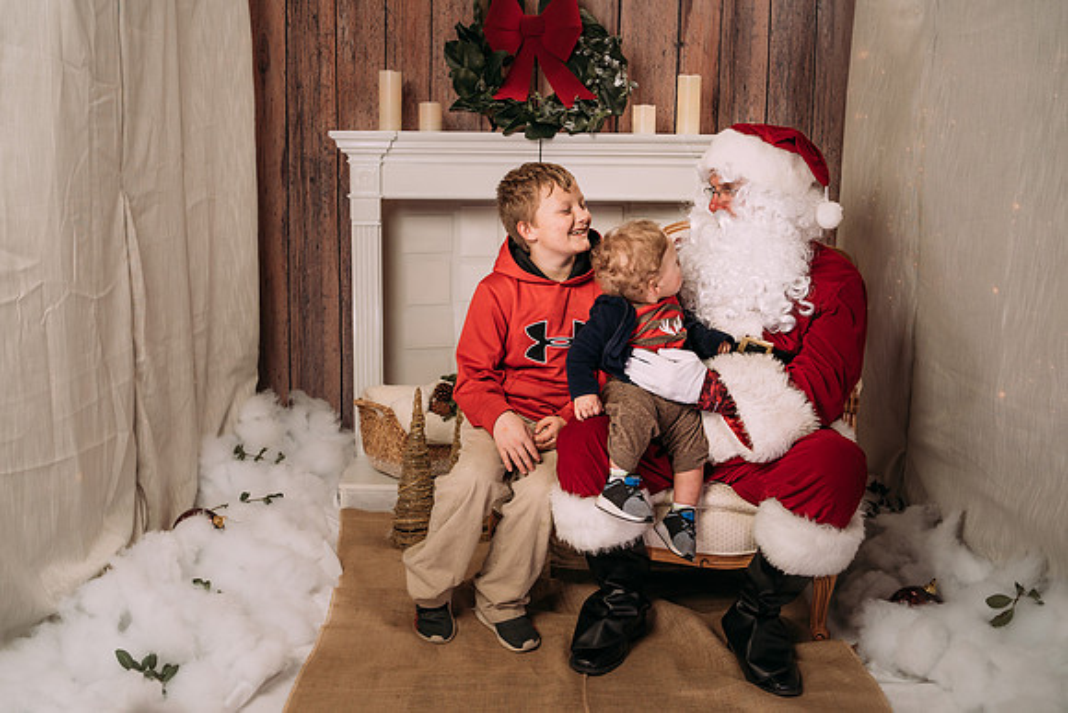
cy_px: 354
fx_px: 1158
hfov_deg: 49.5
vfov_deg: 34.2
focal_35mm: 39
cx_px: 505
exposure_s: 1/100
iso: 100
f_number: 5.6
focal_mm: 35
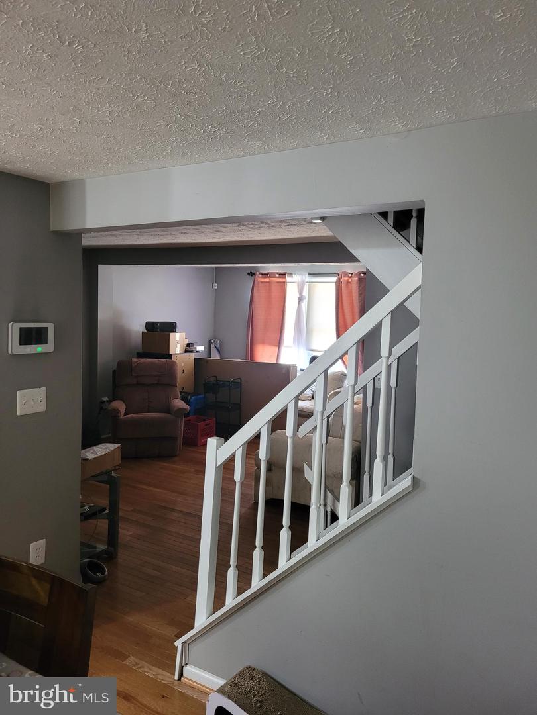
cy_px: 358
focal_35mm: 26
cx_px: 268
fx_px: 538
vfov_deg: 67.3
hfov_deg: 53.1
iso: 400
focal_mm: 5.4
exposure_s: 1/40
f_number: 1.8
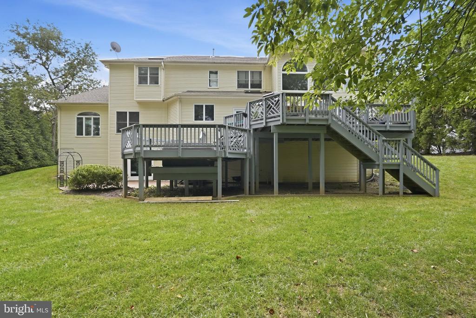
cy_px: 159
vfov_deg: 73.8
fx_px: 212
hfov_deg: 96.7
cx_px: 238
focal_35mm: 16
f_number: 8
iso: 1000
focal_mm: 16
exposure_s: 1/200
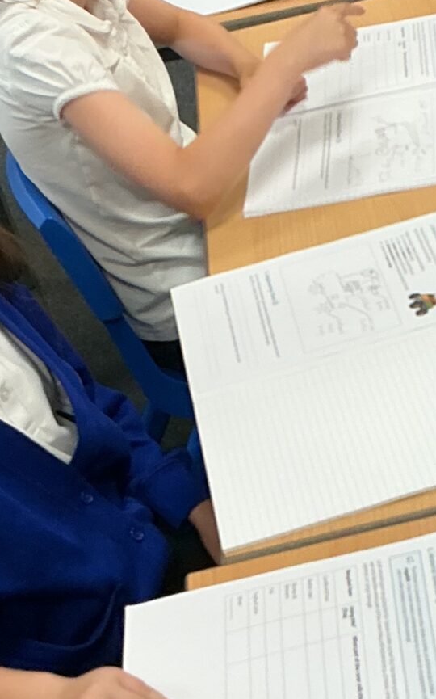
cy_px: 356
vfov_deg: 22.8
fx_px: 1732
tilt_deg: -35.3
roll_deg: +14.5
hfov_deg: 14.1
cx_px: 452
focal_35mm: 91
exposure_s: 1/60
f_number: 1.8
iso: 50
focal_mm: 3
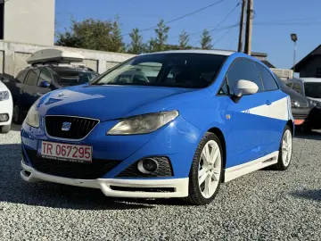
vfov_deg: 30.3
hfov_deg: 39.7
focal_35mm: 48
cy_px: 120
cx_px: 160
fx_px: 445
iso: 64
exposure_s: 1/4608
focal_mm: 6.76
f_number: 1.78
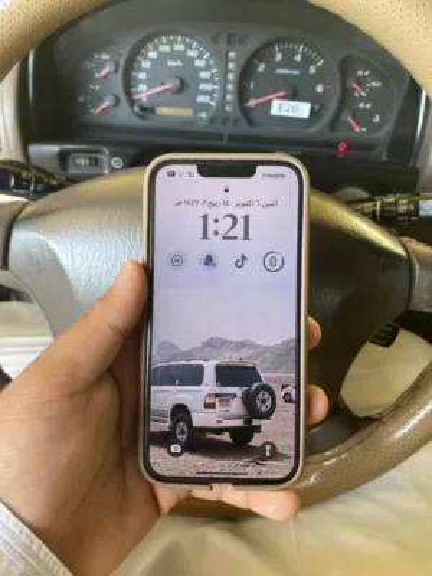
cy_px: 288
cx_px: 216
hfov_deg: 53.1
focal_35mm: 26
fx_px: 433
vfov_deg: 67.3
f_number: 1.8
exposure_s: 1/82
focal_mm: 4.25
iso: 125
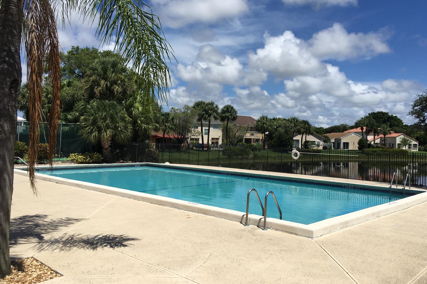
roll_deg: -1.8
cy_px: 127
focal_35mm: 31
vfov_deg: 42.3
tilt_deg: +4.0
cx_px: 218
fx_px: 368
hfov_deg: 60.3
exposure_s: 1/3077
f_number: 2.2
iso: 25
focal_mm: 4.15
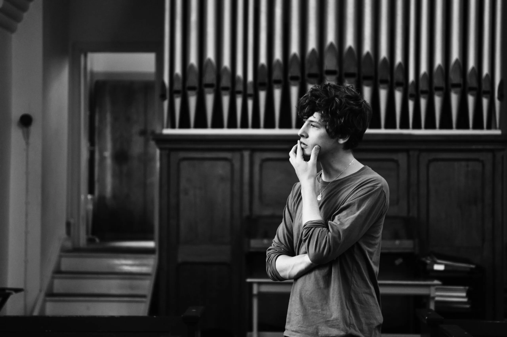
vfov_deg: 19.4
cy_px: 168
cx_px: 254
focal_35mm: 70
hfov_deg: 28.9
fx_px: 985
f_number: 2.8
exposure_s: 1/125
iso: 1000
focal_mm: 70
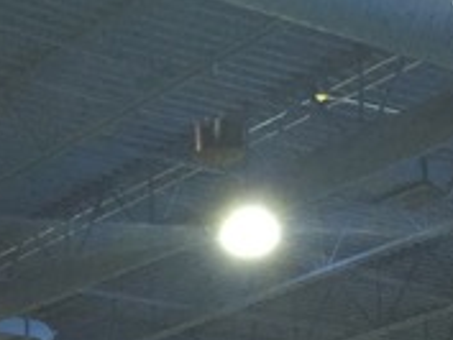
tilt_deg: +7.8
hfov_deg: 14.0
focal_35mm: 139
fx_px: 1820
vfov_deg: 10.3
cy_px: 524
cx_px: 23
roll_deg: -1.3
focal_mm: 4.15
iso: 250
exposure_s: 1/30
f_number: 2.2
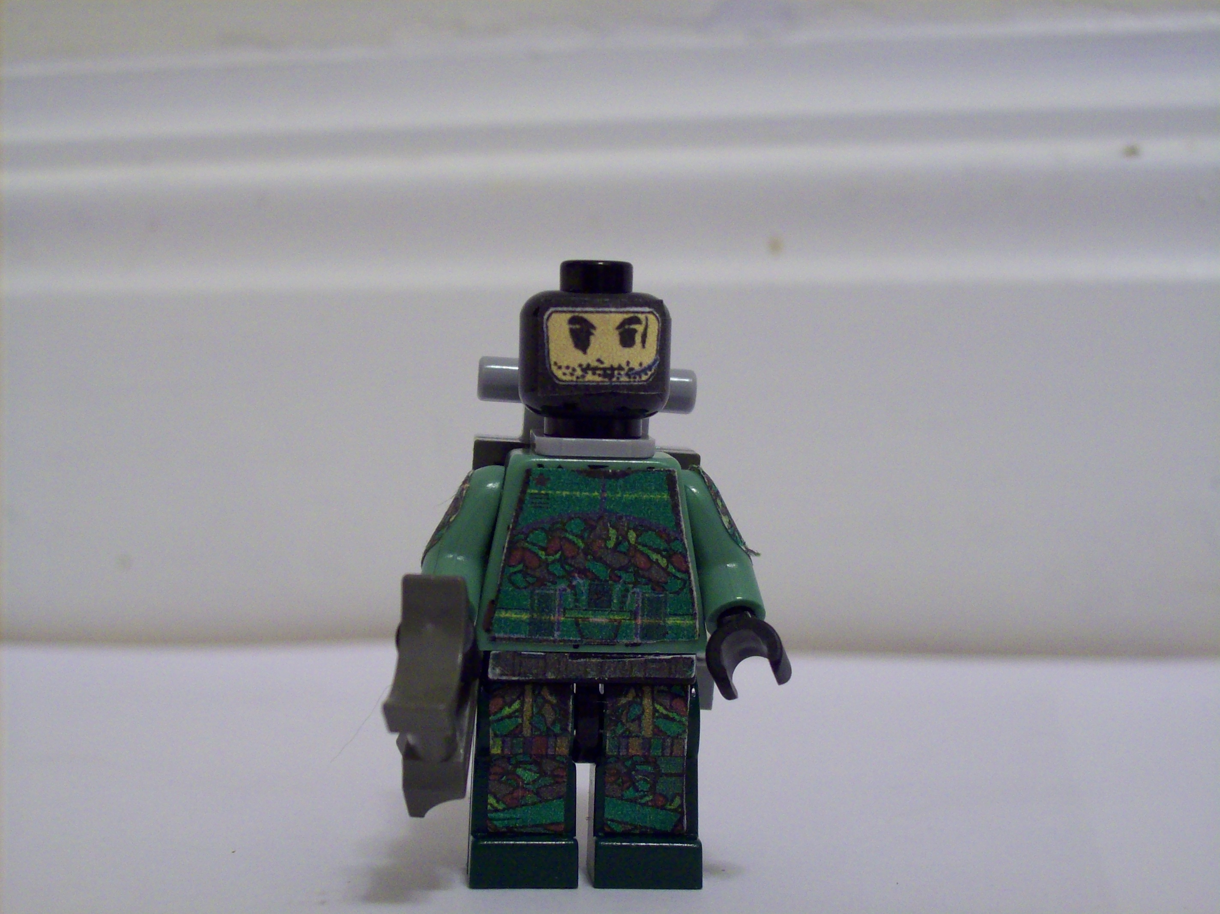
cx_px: 610
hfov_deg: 34.4
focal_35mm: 56
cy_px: 457
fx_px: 1973
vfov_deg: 26.1
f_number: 3.4
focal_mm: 9.4
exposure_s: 1/8
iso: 200
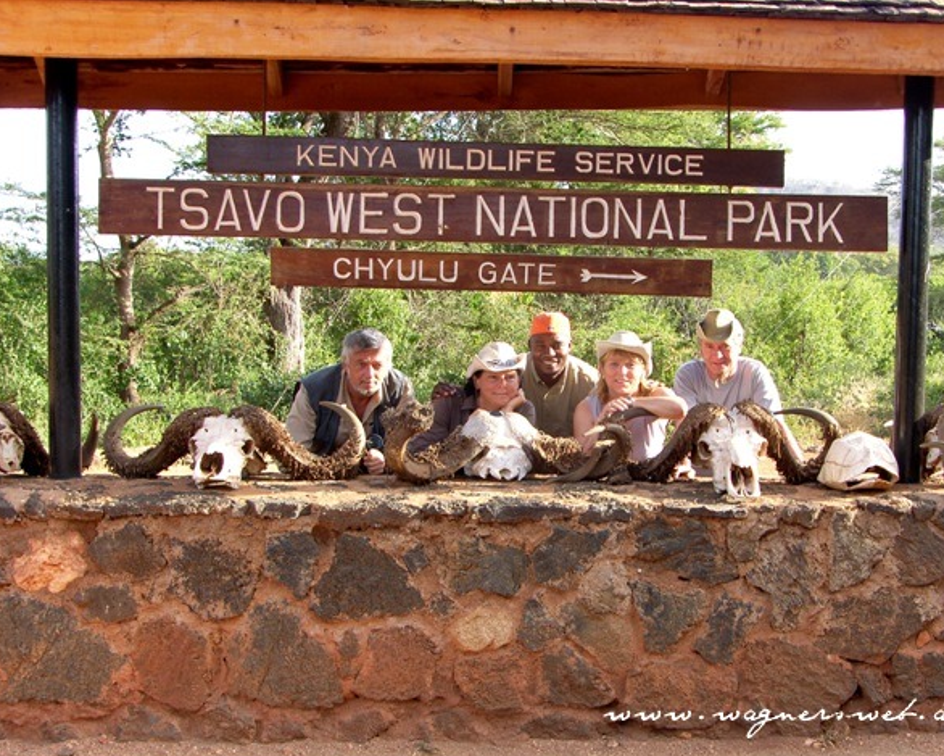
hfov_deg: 38.8
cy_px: 385
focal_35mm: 48
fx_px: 1341
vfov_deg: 31.5
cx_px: 485
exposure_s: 1/100
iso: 50
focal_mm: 11.5
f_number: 4
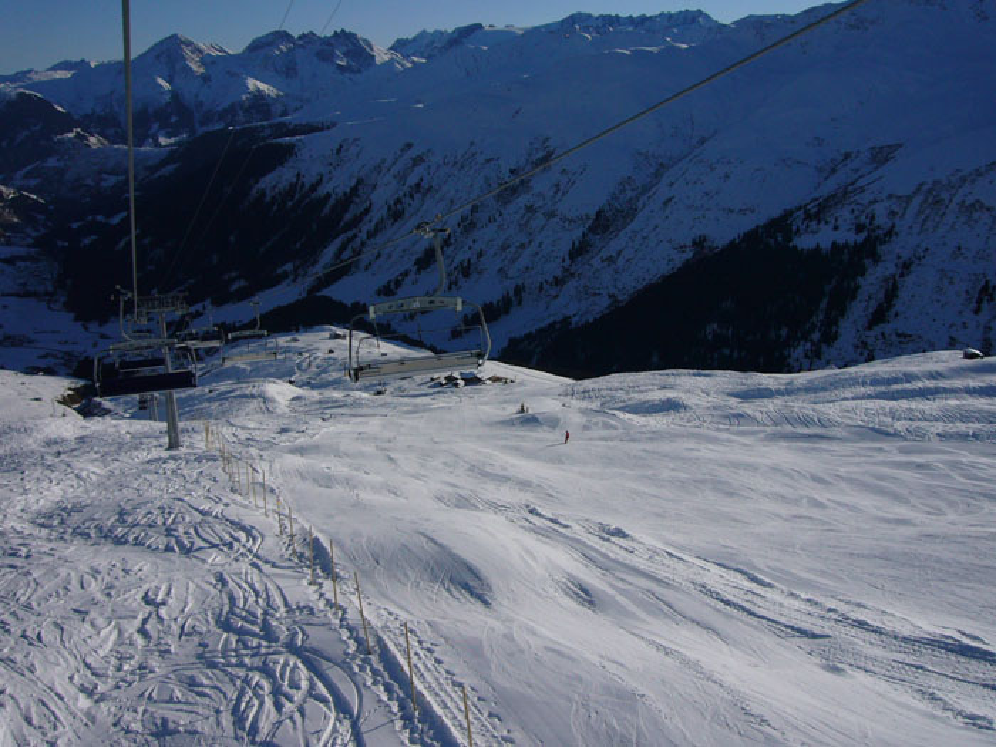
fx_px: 978
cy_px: 374
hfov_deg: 54.0
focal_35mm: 34
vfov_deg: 41.8
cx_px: 498
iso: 80
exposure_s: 1/1000
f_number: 5.6
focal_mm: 4.6
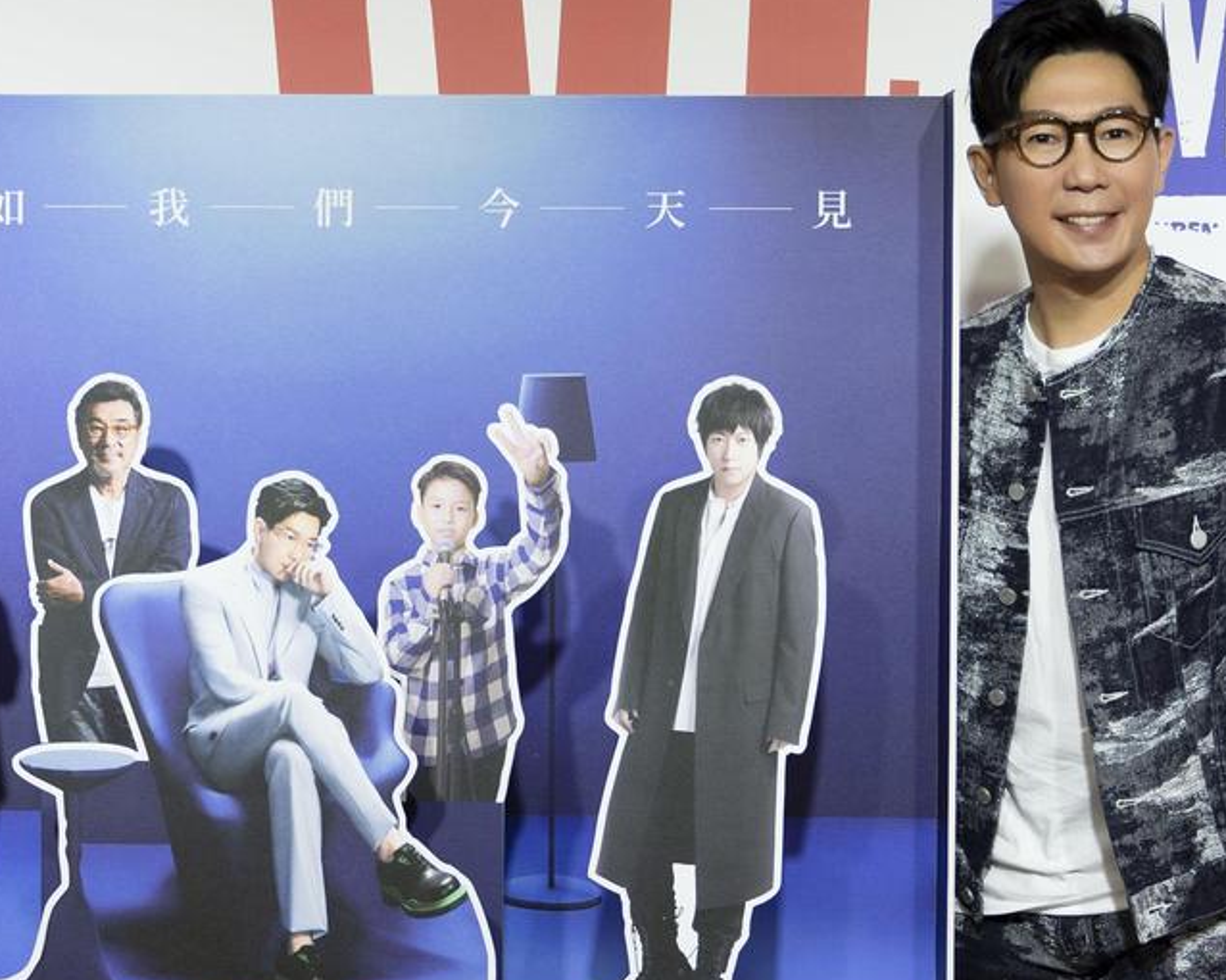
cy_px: 622
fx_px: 3736
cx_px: 678
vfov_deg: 14.9
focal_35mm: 103
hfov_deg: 18.6
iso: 200
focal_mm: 35
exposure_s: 1/125
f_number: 2.8
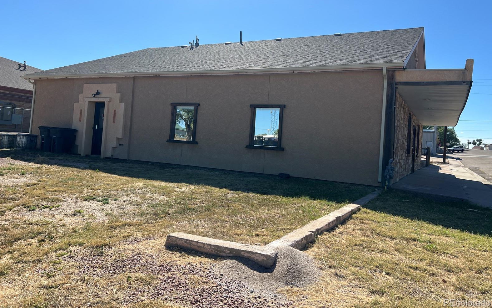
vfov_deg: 44.3
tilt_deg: +3.9
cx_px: 244
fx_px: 375
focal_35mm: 28
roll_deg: -2.8
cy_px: 121
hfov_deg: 66.5
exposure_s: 1/4831
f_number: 1.5
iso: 50
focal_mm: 5.7
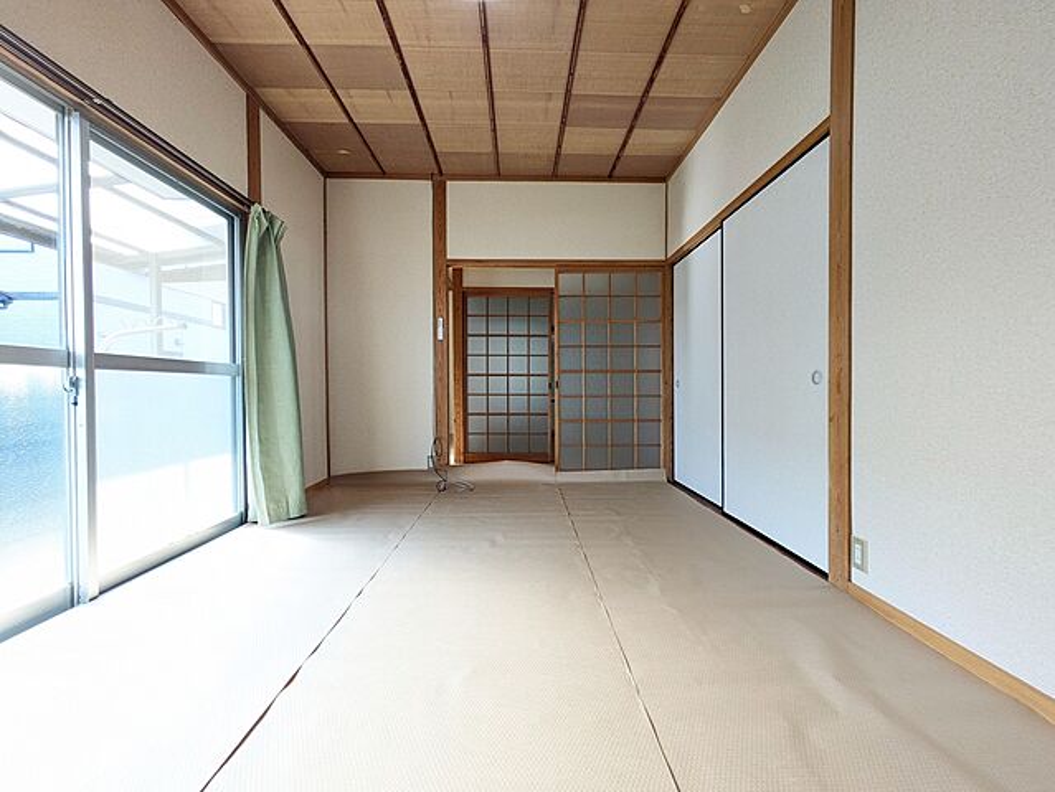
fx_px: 427
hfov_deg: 102.0
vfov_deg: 85.7
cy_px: 396
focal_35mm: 14
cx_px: 528
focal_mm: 1.83
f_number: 2.2
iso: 98
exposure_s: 1/100
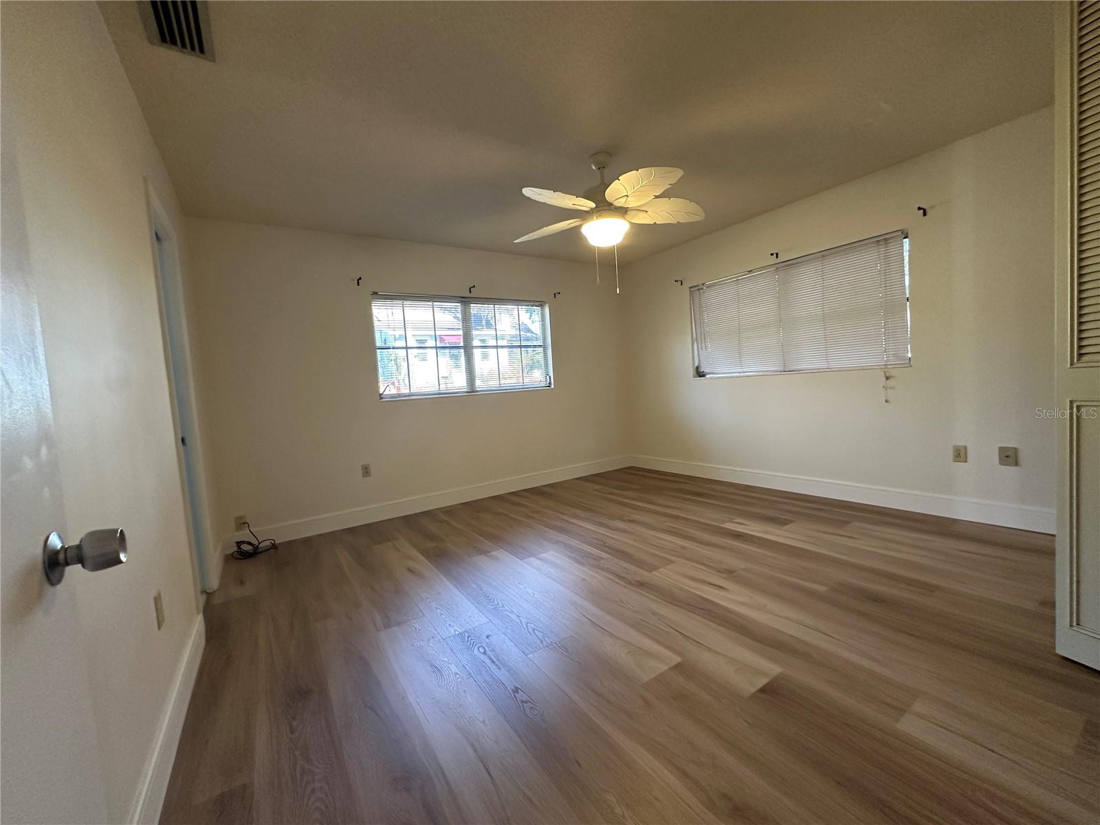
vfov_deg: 85.7
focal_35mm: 14
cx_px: 550
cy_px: 412
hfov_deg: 102.1
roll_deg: +4.0
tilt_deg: -3.8
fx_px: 445
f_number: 2.2
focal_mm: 2.22
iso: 250
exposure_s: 1/60
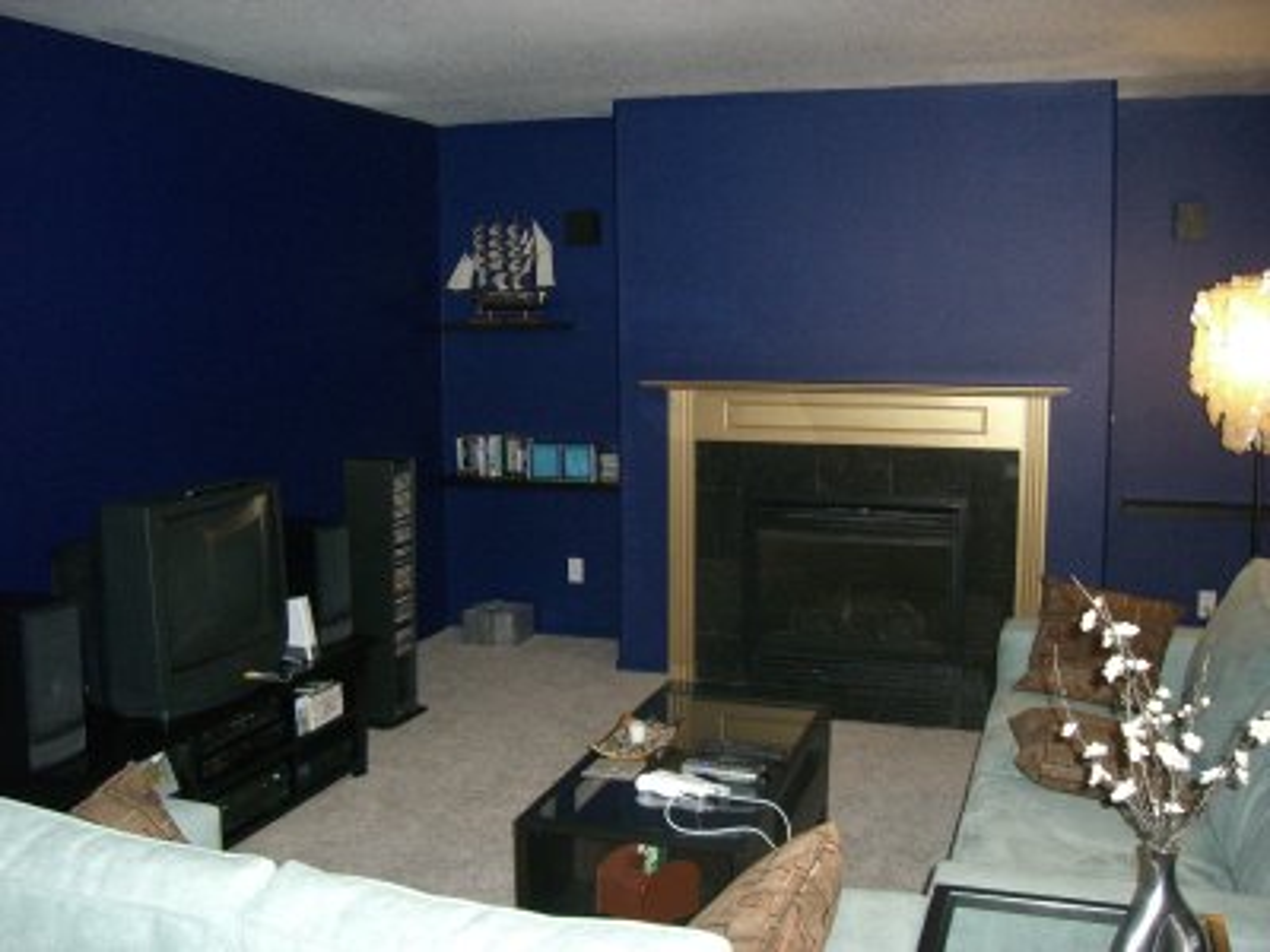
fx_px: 1394
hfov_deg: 49.0
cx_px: 635
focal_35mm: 38
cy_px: 476
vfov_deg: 37.7
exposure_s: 1/60
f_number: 2.7
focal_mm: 6.2
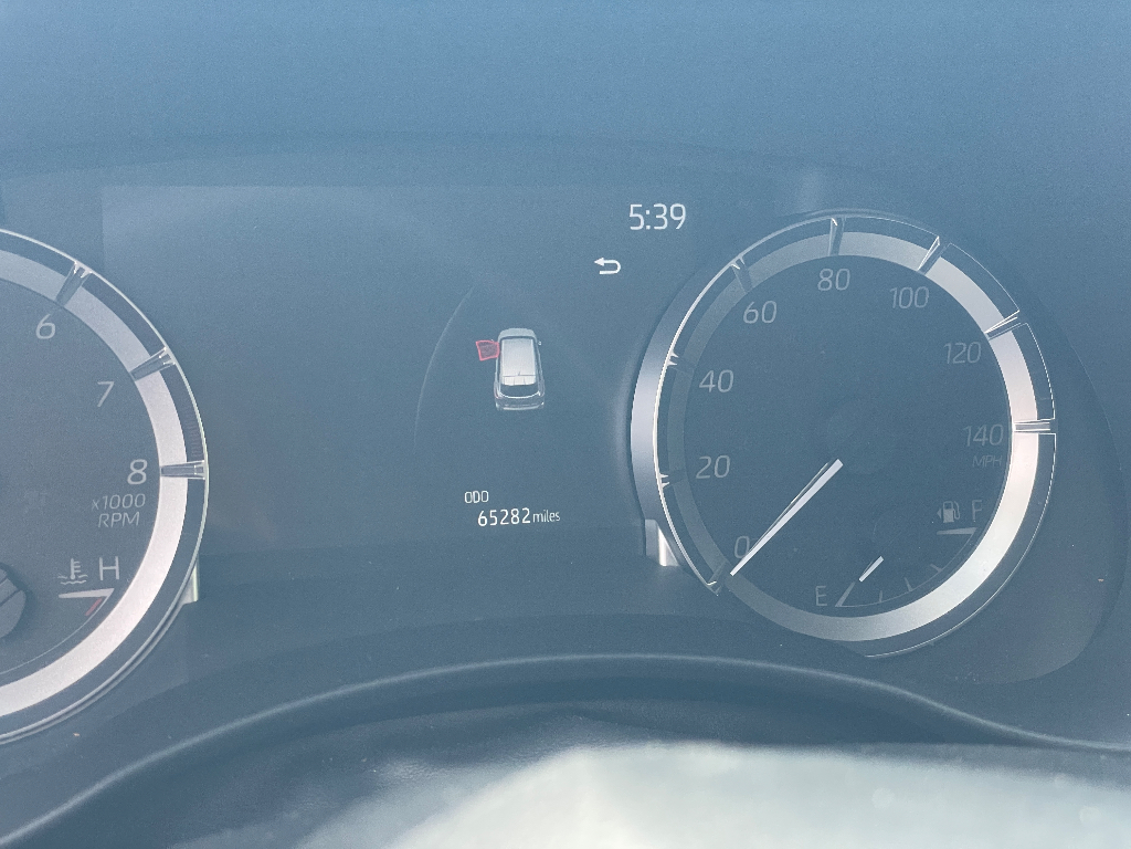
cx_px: 566
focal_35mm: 52
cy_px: 424
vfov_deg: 28.0
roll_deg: -7.0
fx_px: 1699
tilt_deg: -27.6
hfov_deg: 36.8
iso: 160
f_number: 2
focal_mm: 6
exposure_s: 1/99
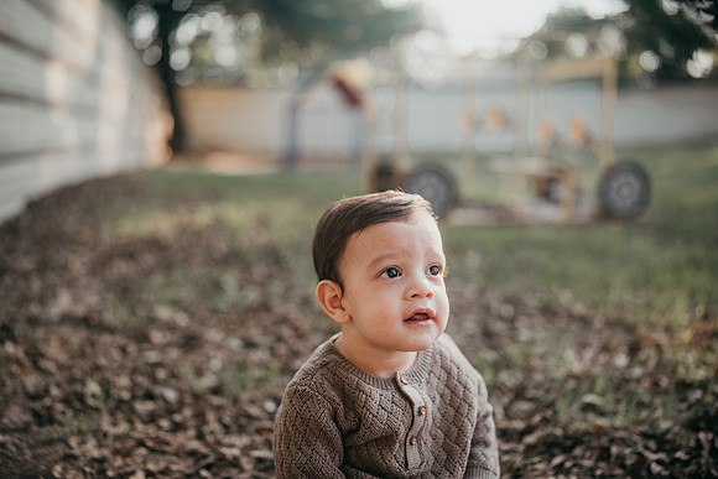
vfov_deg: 37.9
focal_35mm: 35
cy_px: 240
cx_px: 359
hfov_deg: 54.4
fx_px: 698
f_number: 1.6
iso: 64
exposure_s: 1/1600
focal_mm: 35
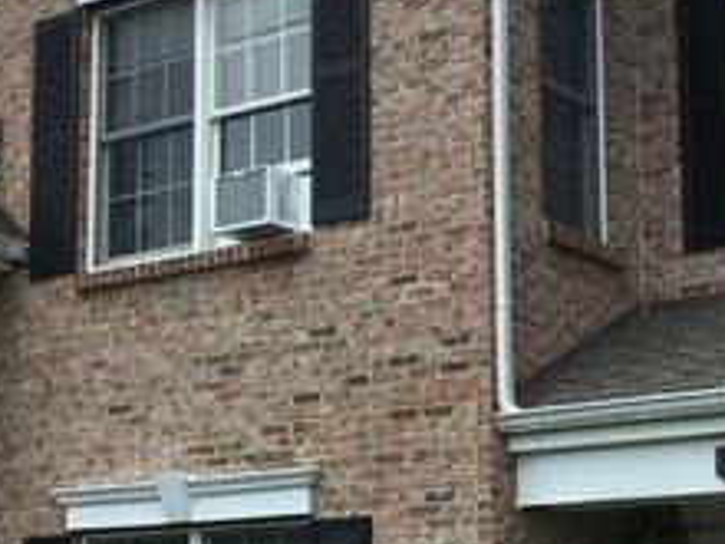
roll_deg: -1.9
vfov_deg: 16.4
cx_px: 241
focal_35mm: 90
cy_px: 379
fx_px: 1885
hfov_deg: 21.7
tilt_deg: +8.3
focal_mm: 3.3
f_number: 2.4
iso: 25
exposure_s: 1/1131
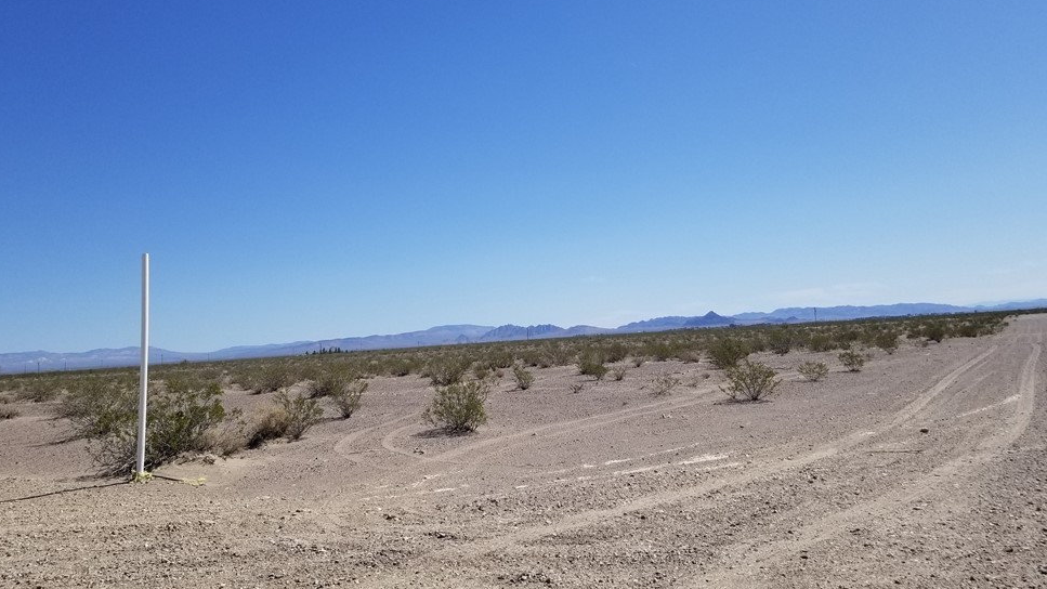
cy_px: 209
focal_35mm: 30
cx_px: 510
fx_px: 833
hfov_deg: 64.3
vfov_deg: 38.6
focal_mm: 4.3
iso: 50
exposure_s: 1/4688
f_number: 1.7
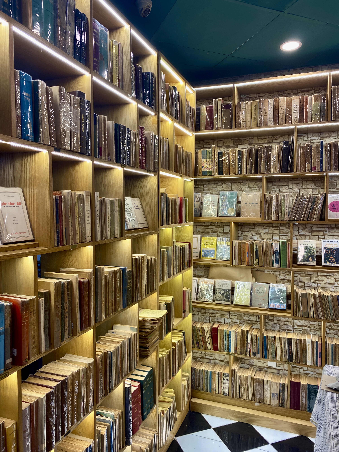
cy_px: 226
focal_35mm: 26
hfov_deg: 53.1
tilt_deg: -1.8
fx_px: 339
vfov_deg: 67.3
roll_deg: +0.4
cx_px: 170
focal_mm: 4.25
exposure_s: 1/100
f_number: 1.8
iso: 100
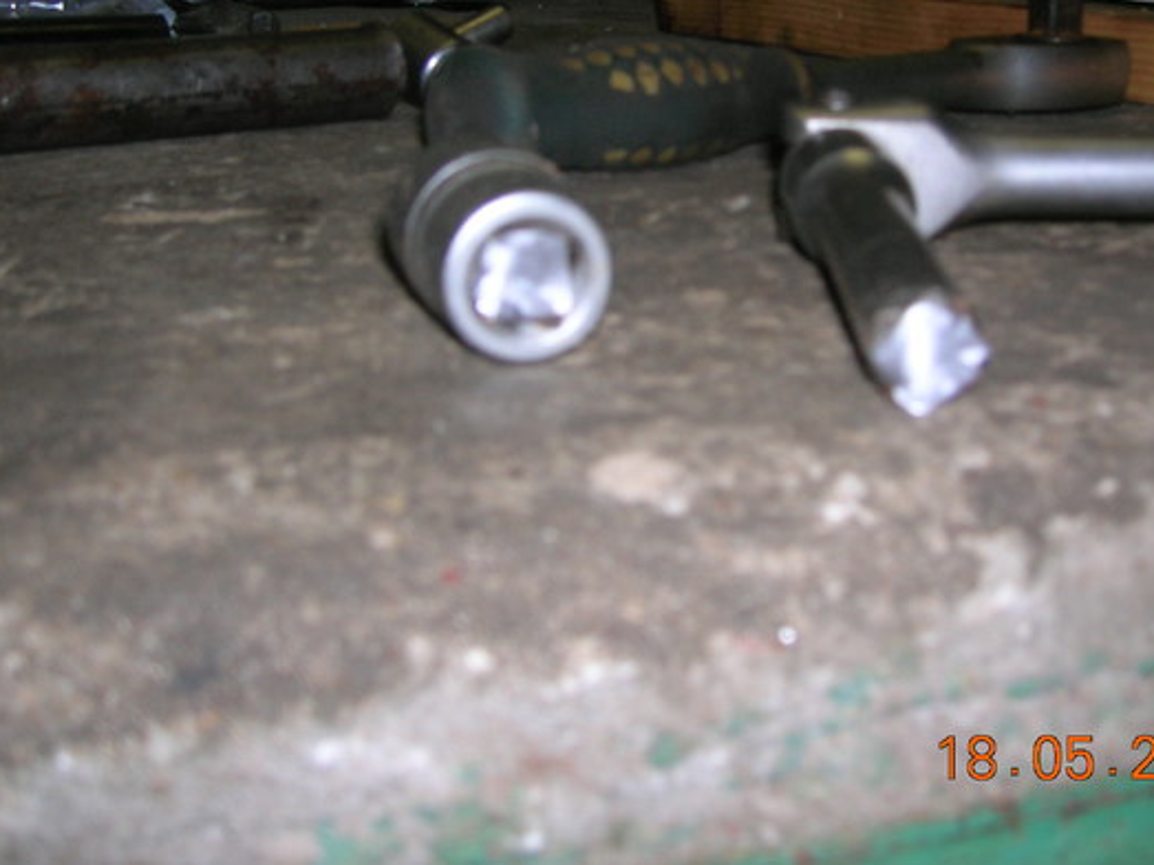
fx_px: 1733
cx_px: 680
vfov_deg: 27.7
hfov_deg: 36.7
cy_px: 234
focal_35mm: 52
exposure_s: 1/60.1
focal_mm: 5.7
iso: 50
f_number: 2.9
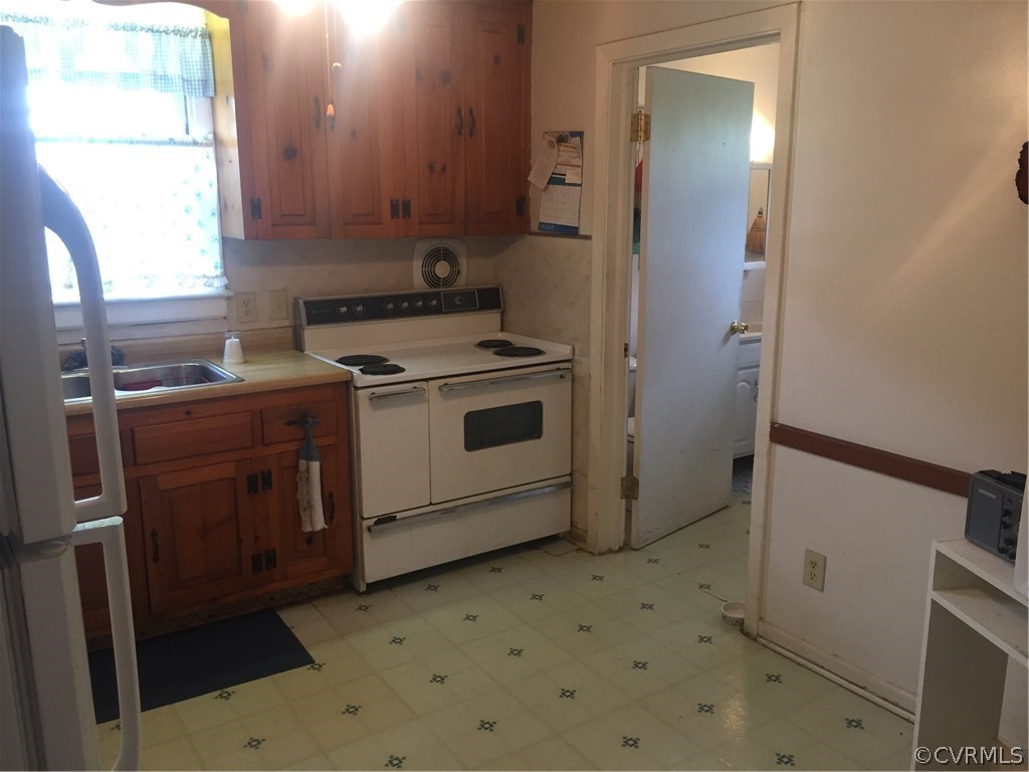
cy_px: 386
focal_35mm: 29
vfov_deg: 48.2
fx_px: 862
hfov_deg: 61.7
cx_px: 514
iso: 50
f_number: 2.2
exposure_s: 1/30
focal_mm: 4.15
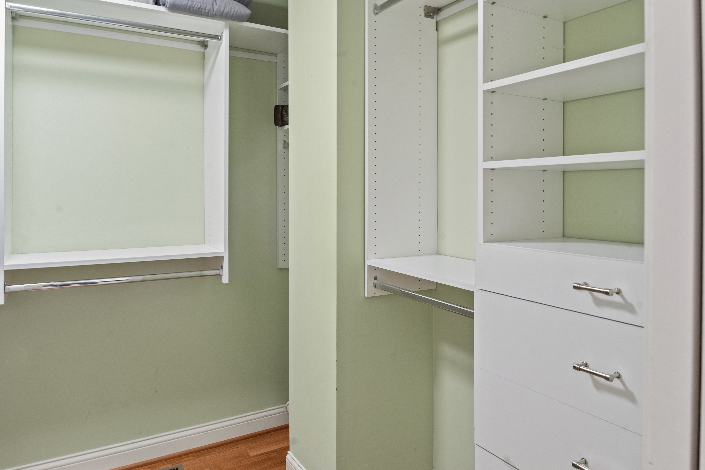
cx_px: 352
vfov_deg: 53.1
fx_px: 470
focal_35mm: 24
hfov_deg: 73.7
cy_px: 235
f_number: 9
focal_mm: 24
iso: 100
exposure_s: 1/1.67
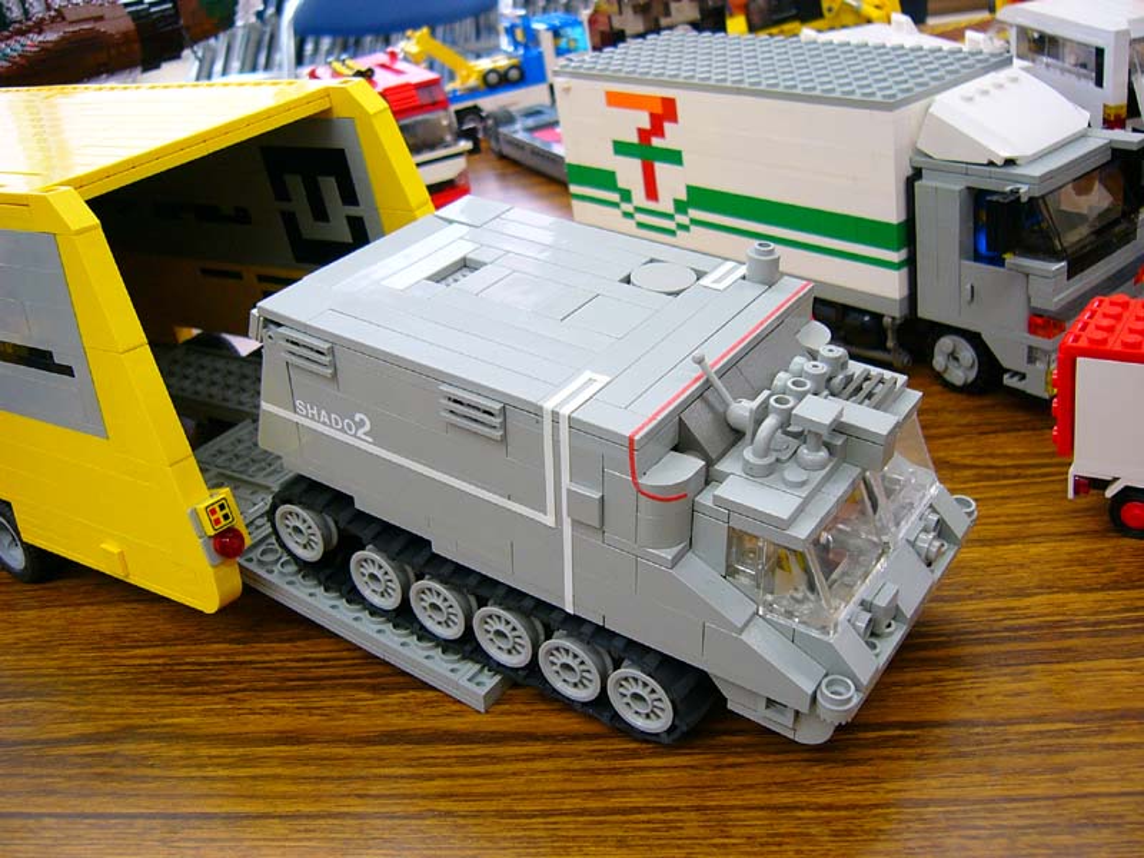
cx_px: 572
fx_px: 1157
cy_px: 429
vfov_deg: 40.7
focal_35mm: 35
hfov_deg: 52.6
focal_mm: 5.8
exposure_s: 1/40
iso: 100
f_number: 2.8
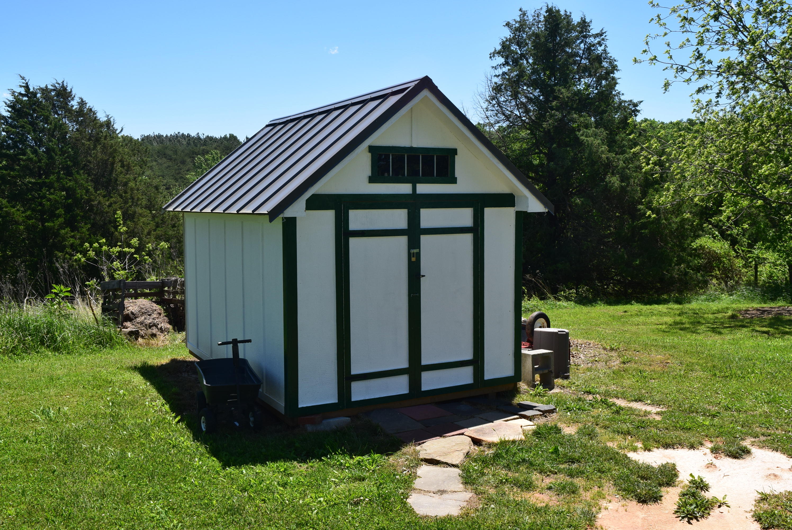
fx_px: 760
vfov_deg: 38.4
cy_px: 265
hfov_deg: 55.1
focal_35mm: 34
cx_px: 396
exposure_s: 1/400
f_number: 11
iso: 400
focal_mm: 23
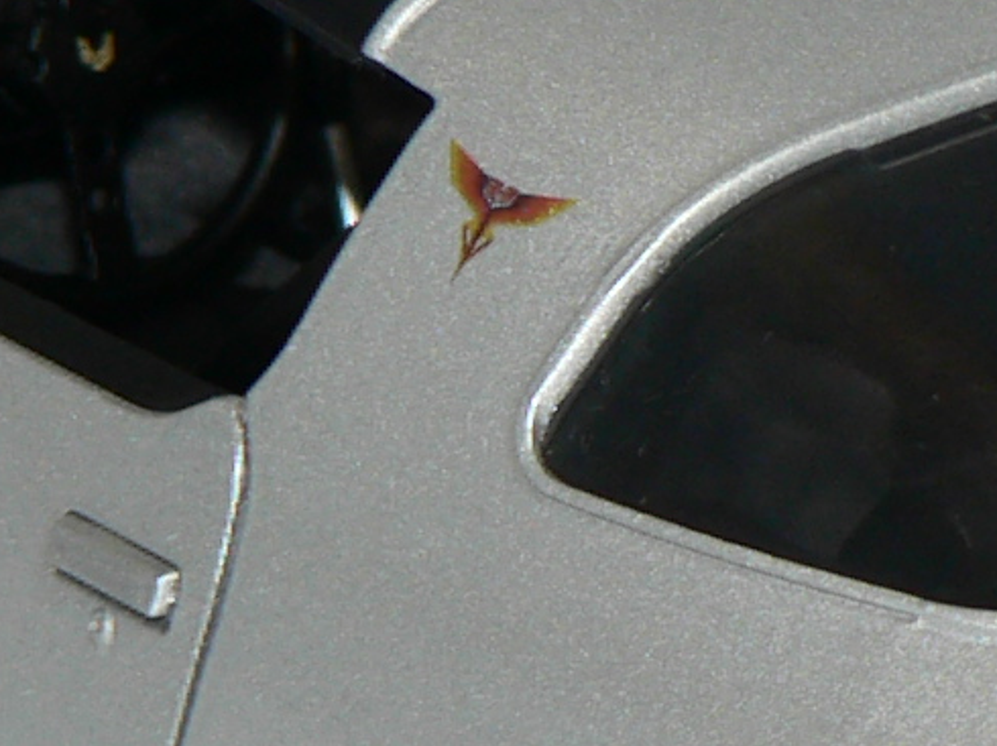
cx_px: 743
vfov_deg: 4.0
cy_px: 409
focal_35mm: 371
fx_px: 10680
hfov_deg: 5.3
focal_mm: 11.8
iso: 80
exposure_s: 1/60
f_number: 3.2
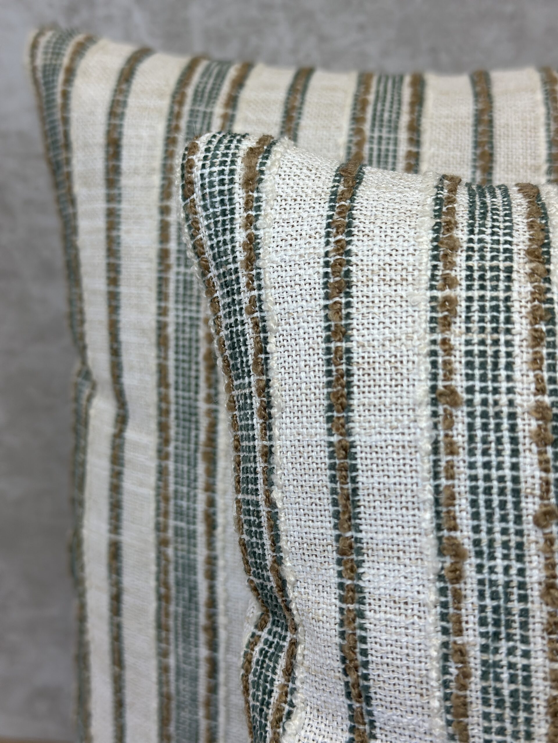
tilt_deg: -19.7
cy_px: 372
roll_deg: +1.0
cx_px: 279
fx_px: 1032
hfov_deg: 30.3
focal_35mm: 48
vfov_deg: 39.7
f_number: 1.78
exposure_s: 1/382
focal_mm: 6.86
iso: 80
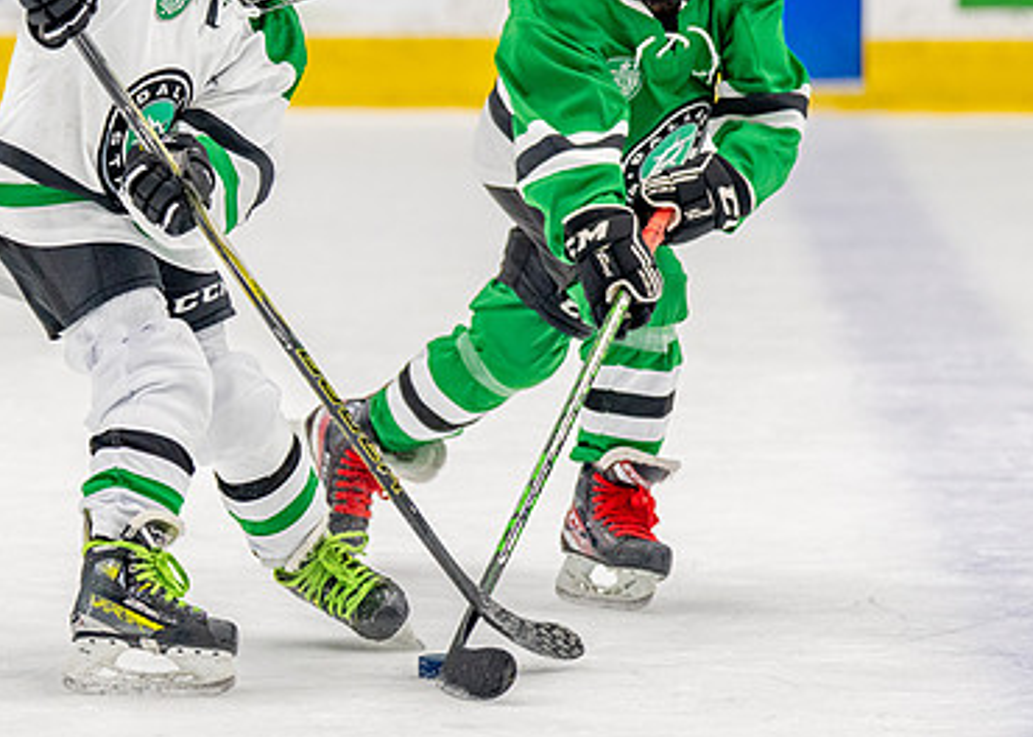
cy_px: 161
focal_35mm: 319
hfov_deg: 6.3
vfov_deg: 4.5
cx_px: 312
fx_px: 9355
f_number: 2.8
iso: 1000
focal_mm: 122
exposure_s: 1/1250
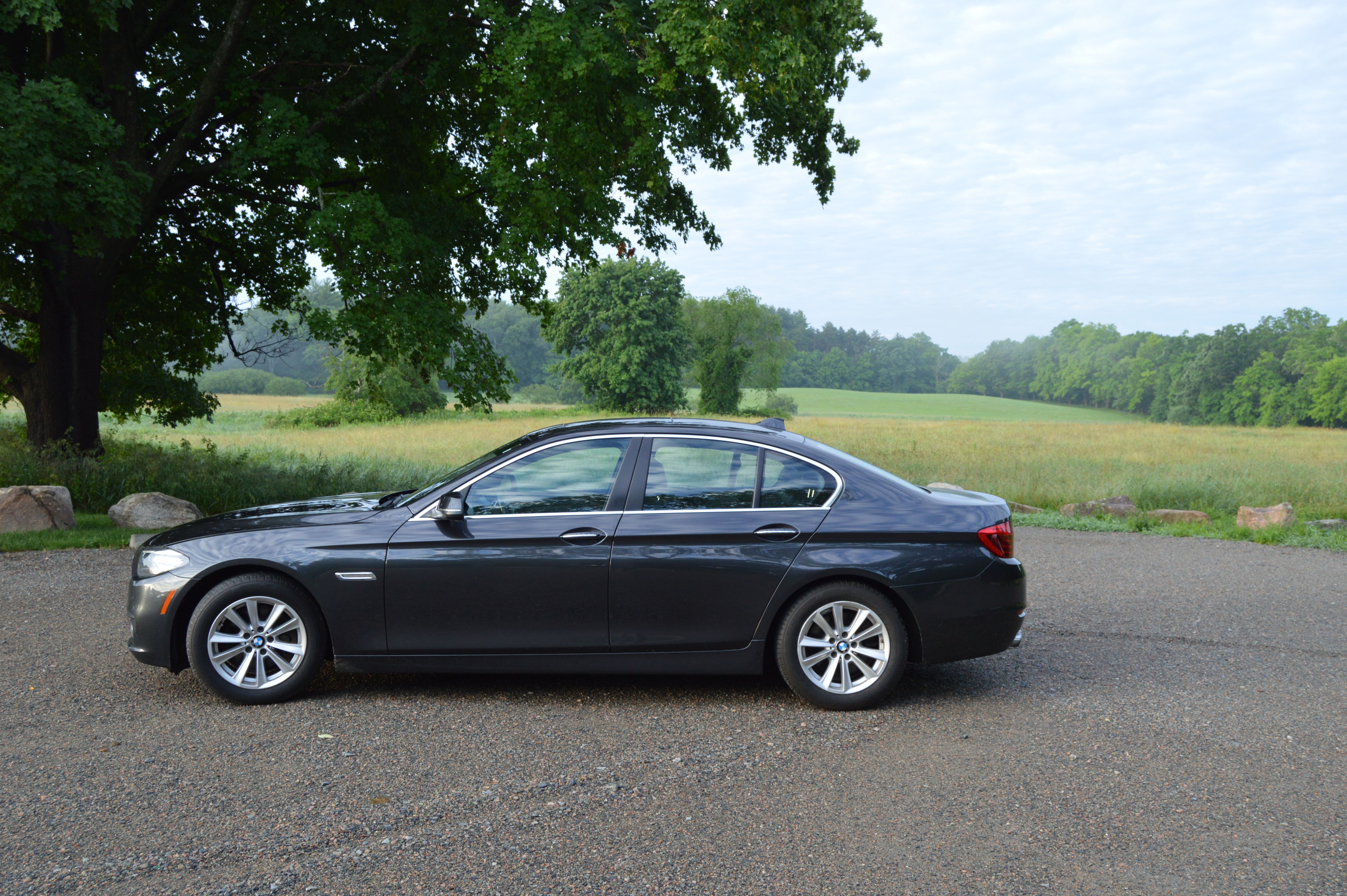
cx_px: 674
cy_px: 448
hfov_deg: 57.3
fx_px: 1234
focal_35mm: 33
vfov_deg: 39.9
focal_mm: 22
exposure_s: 1/125
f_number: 5.6
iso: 400
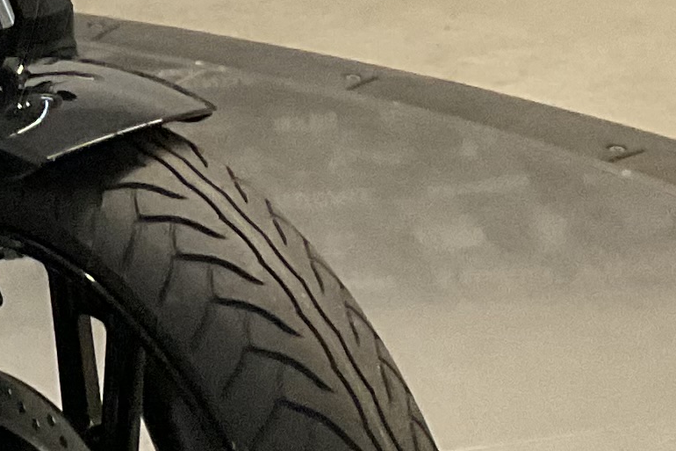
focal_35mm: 158
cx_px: -231
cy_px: -48
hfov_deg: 12.6
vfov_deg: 8.6
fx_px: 2966
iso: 250
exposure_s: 1/60
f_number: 1.8
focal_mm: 3
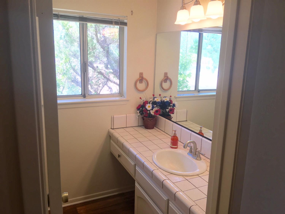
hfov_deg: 61.7
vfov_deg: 48.2
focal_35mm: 29
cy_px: 107
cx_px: 142
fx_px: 239
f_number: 2.2
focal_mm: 4.15
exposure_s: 1/120
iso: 32
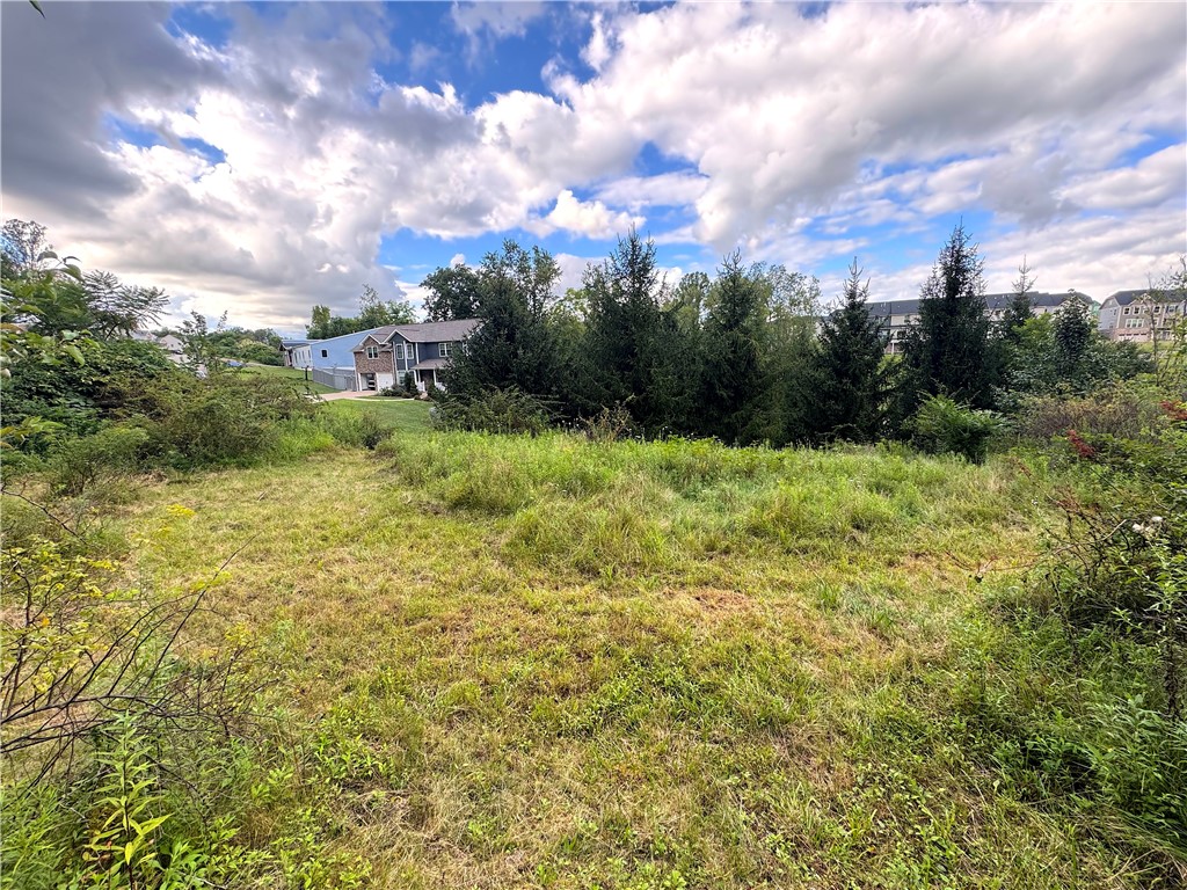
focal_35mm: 14
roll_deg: +1.0
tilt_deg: -10.3
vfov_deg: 85.7
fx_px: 480
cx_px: 594
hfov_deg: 102.1
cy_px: 445
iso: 40
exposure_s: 1/191
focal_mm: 2.22
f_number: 2.2
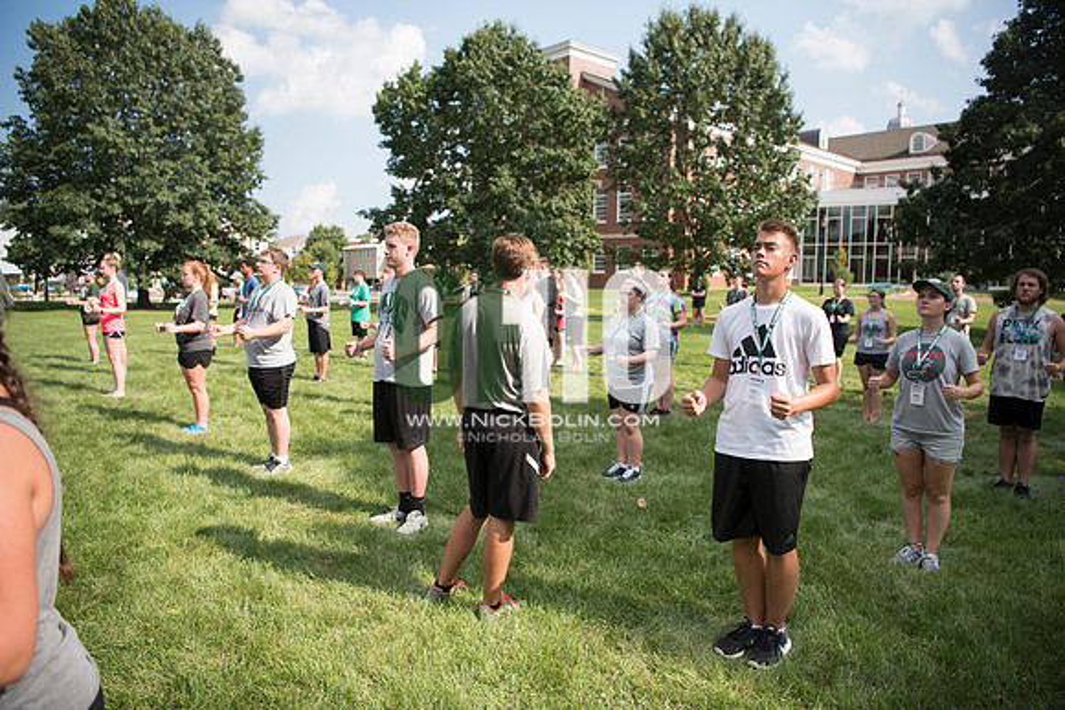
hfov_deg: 73.7
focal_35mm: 24
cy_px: 355
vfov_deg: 53.2
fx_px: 710
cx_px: 532
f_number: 2.8
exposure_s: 1/2000
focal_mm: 24
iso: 200
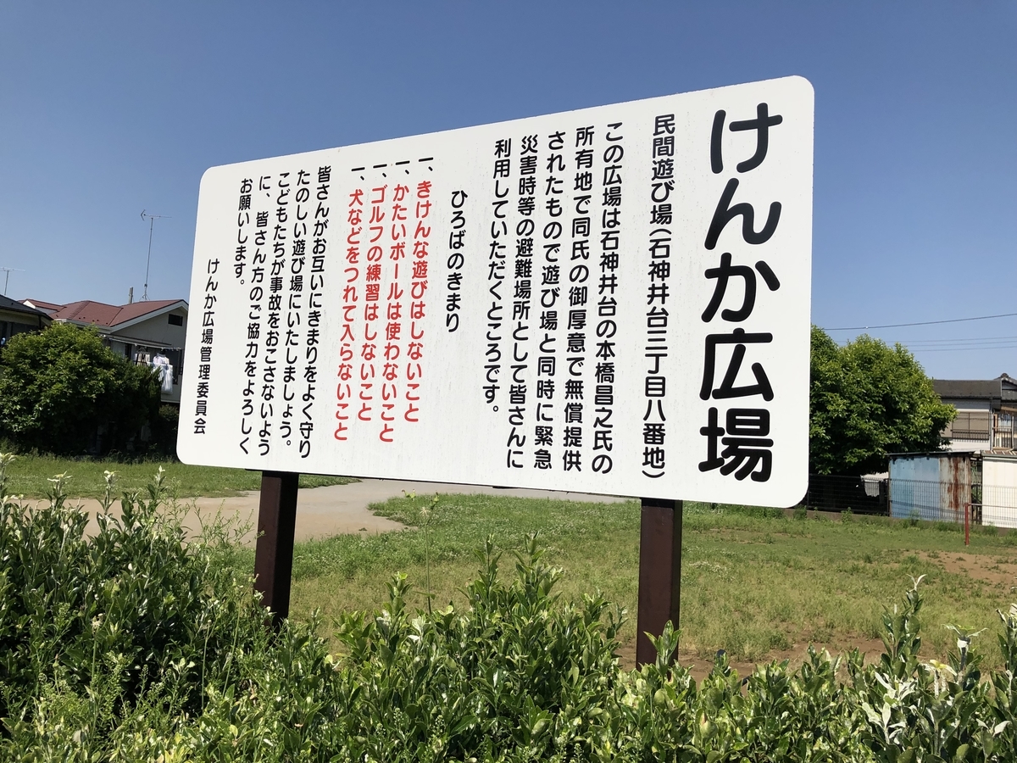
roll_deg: -2.2
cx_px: 508
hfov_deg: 63.4
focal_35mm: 28
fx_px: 823
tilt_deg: +8.9
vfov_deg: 49.7
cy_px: 382
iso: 20
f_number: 1.8
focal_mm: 4
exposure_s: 1/4425
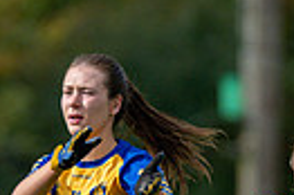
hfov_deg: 1.0
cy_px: 370
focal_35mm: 1987
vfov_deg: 0.7
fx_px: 16207
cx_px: 56
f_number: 2.8
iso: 250
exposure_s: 1/3200
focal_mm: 300
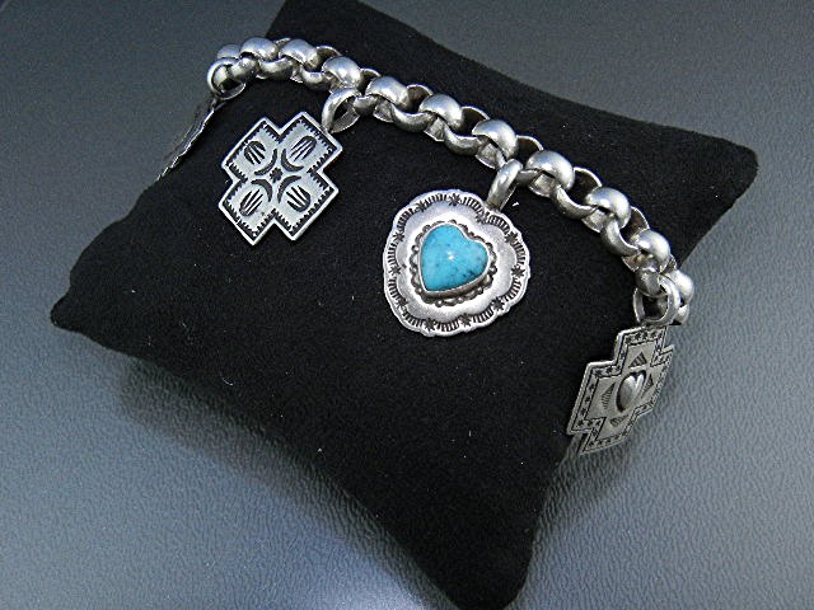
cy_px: 305
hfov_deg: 47.9
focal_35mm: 39
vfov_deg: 36.8
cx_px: 407
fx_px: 917
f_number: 7.4
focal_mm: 7.1
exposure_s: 1/30
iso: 532
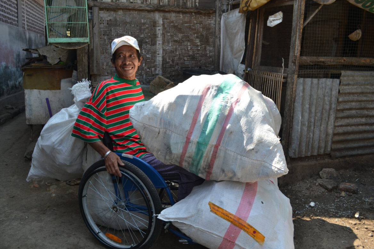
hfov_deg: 55.8
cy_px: 127
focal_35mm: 34
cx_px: 182
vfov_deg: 38.9
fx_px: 353
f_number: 5.6
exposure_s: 1/125
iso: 100
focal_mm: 22
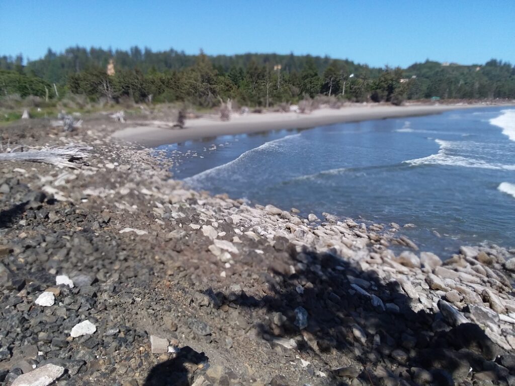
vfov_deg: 51.4
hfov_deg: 65.3
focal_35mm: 27
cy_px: 193
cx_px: 258
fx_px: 402
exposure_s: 1/1682
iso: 50
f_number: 1.9
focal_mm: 2.91
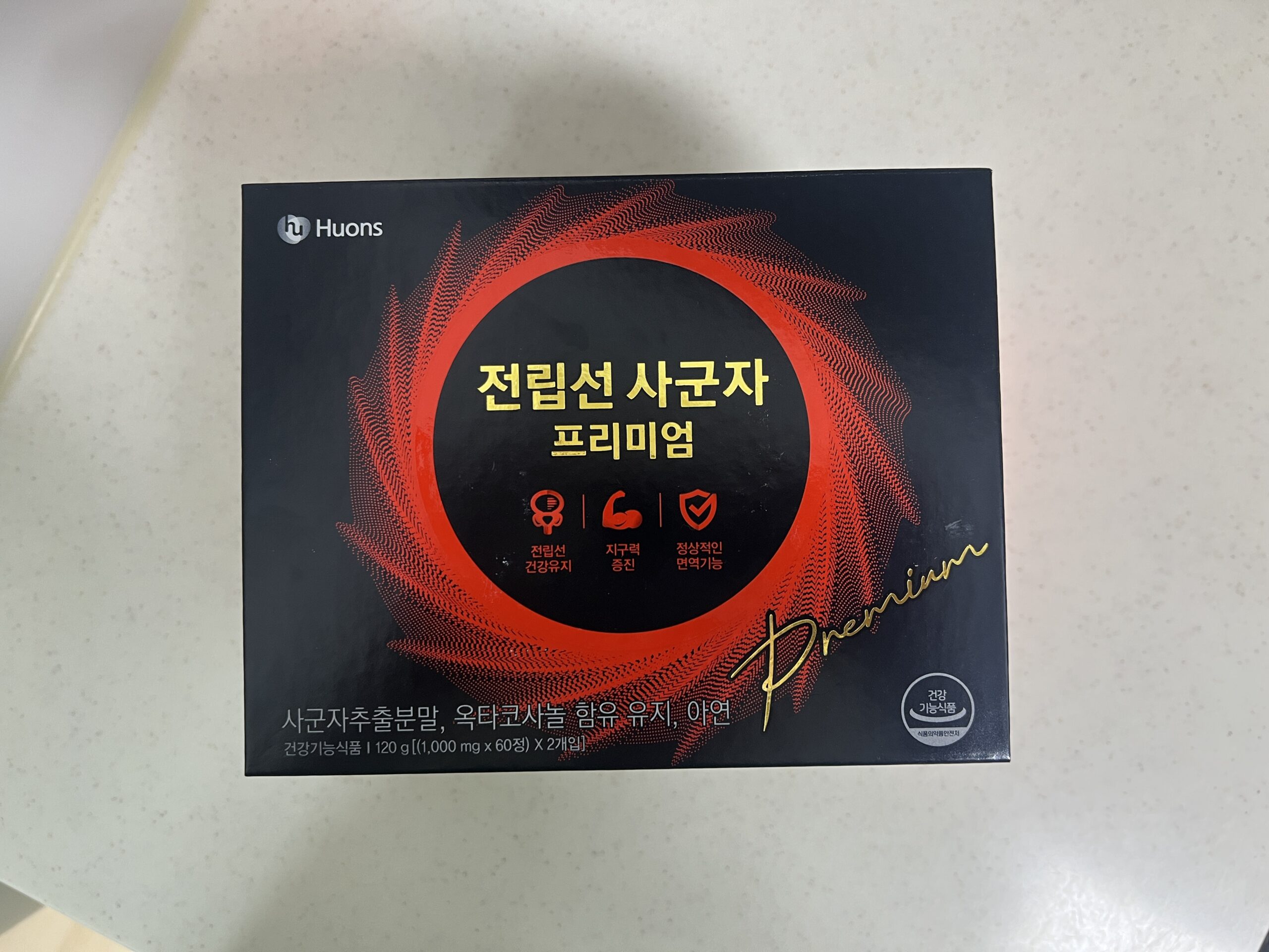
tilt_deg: -87.7
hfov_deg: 67.3
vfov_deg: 53.1
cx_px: 634
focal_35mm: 26
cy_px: 476
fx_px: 953
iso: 80
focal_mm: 5.7
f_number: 1.5
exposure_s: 1/60
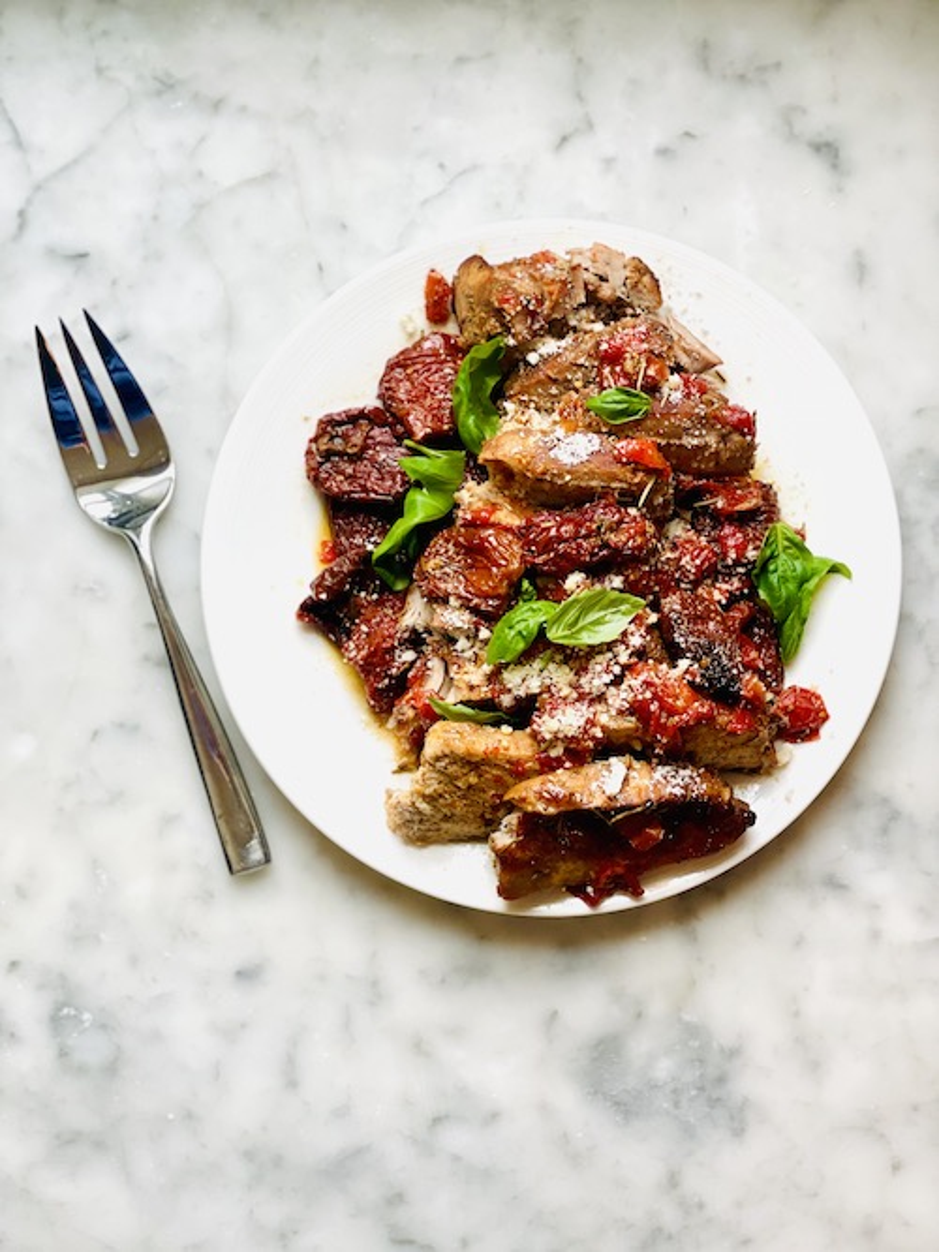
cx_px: 470
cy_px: 626
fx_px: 1881
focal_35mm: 52
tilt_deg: -85.2
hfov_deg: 28.0
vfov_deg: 36.8
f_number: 2
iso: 50
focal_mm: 6
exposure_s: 1/120
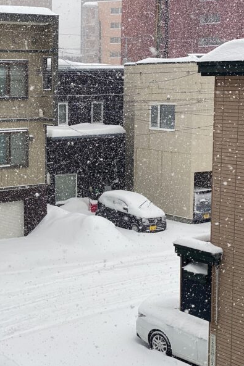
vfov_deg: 27.7
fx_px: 743
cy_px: 183
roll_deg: +0.7
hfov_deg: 18.4
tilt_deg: -7.3
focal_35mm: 73
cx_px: 28
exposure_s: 1/505
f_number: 2
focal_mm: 6
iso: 20
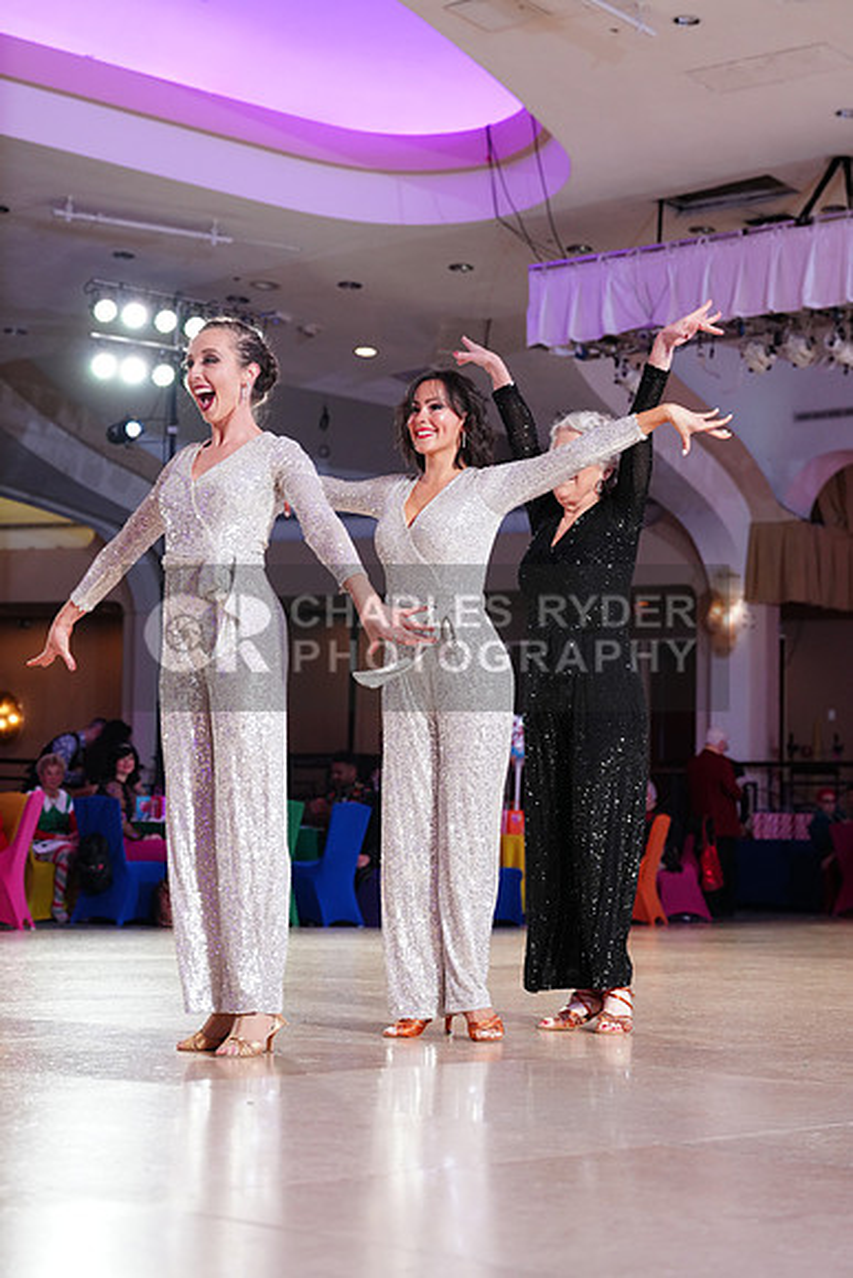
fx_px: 2486
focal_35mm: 70
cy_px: 639
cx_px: 426
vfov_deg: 28.8
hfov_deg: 19.5
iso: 2000
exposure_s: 1/200
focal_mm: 70
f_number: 4.5
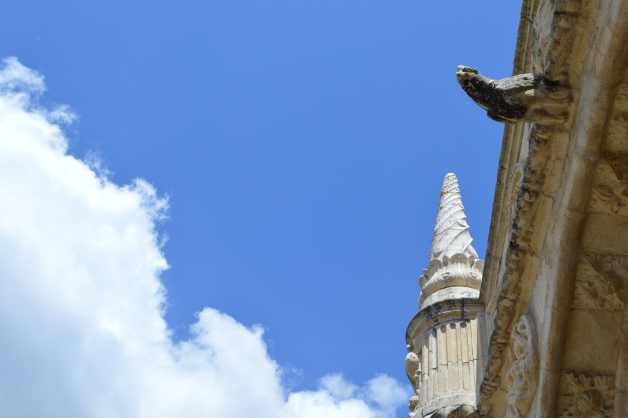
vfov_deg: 29.8
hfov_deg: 43.6
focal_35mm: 45
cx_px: 314
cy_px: 209
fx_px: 784
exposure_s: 1/250
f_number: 8
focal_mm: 30
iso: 100
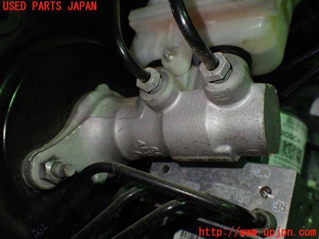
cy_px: 120
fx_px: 276
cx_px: 160
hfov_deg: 60.0
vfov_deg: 46.8
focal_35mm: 30
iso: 400
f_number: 2.3
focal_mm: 5.4
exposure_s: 1/125
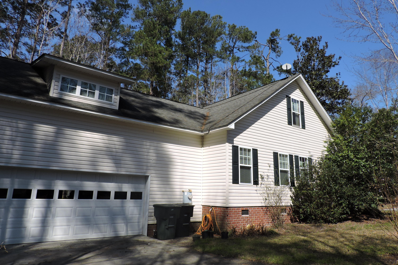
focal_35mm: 25
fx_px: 276
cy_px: 123
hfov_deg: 71.5
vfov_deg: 51.2
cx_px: 199
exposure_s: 1/1250
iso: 100
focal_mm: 4.3
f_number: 3.3
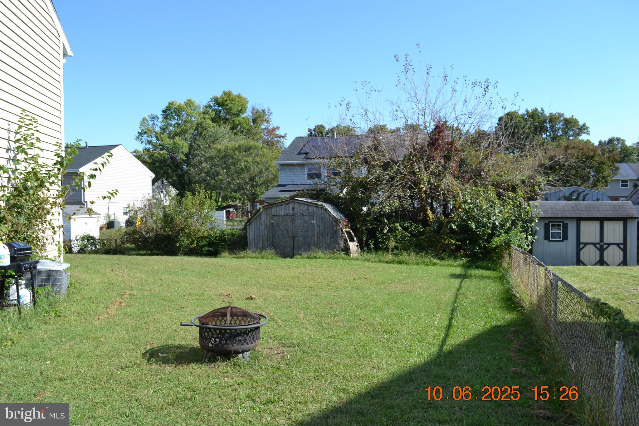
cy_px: 213
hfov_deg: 61.9
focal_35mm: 30
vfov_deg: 43.6
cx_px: 320
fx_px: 532
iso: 100
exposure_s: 1/200
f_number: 7.1
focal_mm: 20
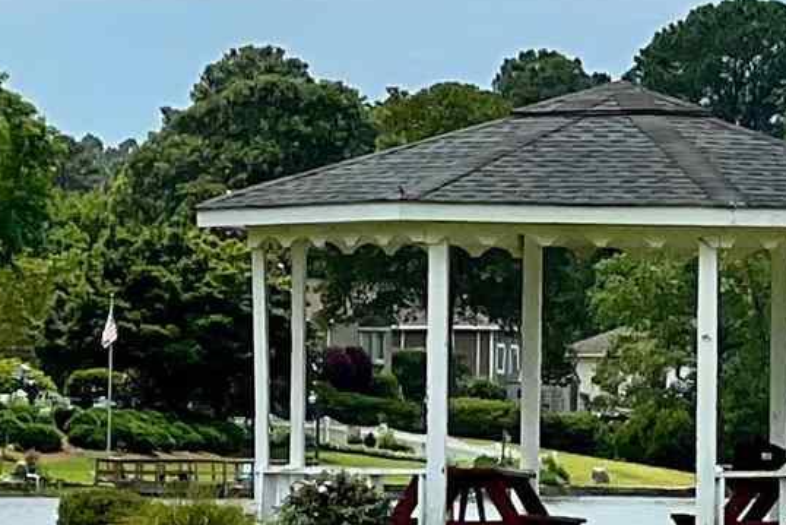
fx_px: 9980
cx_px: 701
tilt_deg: -0.5
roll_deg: -0.6
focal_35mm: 457
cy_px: 341
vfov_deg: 3.0
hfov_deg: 4.5
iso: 32
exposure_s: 1/1410
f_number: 2.8
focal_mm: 9
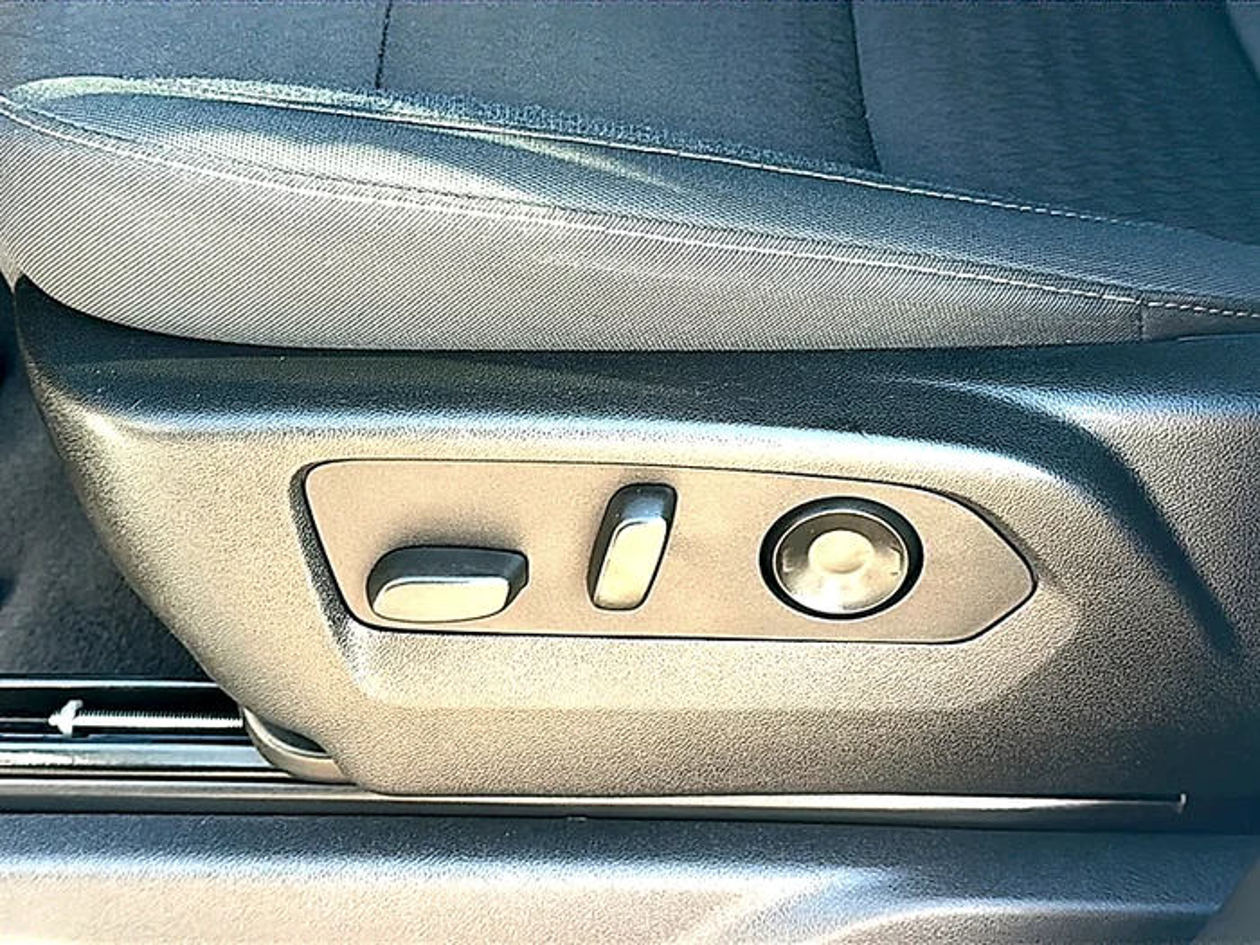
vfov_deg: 30.9
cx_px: 630
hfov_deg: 40.4
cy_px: 472
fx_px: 1711
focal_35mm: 47
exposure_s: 1/132
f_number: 1.78
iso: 80
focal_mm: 6.86
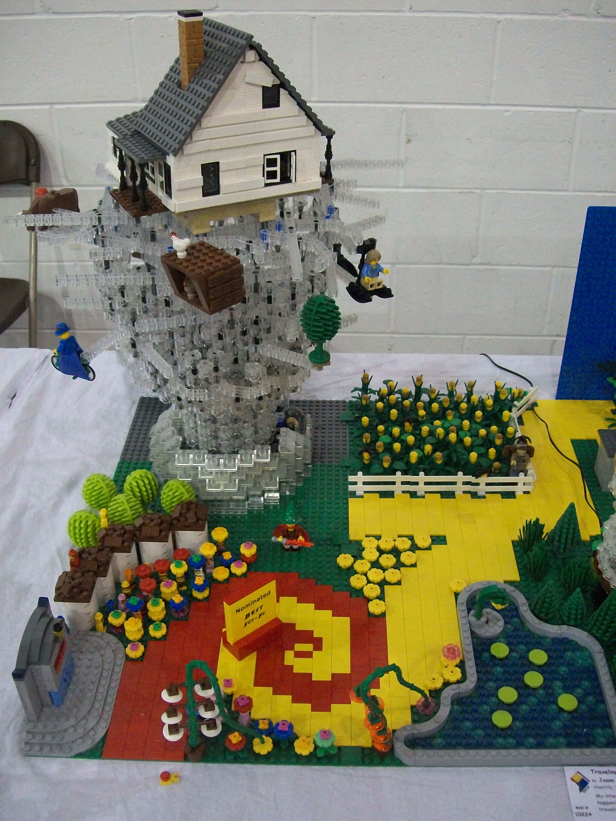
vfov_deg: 51.4
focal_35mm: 36
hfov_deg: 39.7
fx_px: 854
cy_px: 410
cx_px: 308
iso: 403
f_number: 2.7
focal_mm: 6
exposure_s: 1/60
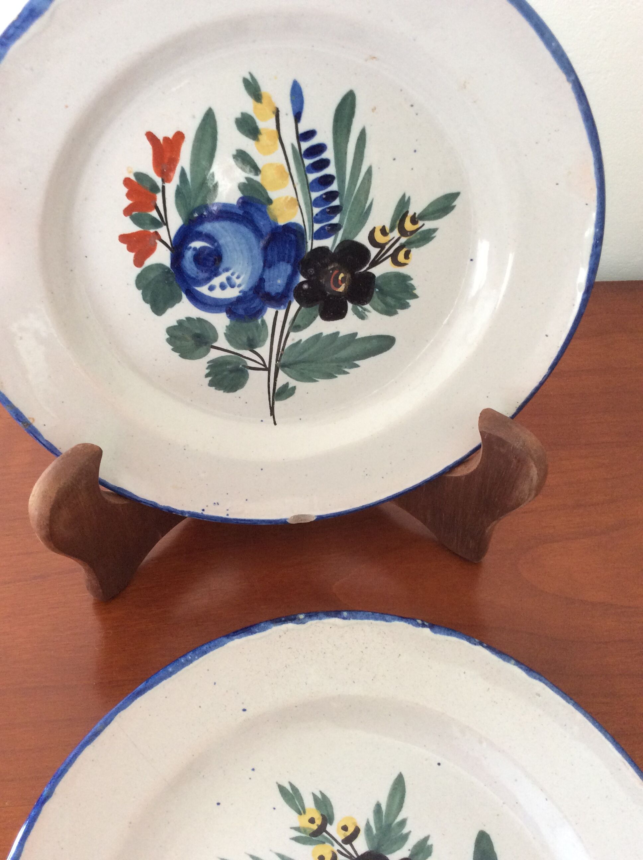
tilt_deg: -46.0
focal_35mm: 32
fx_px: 795
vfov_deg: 56.9
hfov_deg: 44.1
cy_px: 430
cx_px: 322
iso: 125
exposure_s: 1/25
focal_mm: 3.3
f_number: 2.4
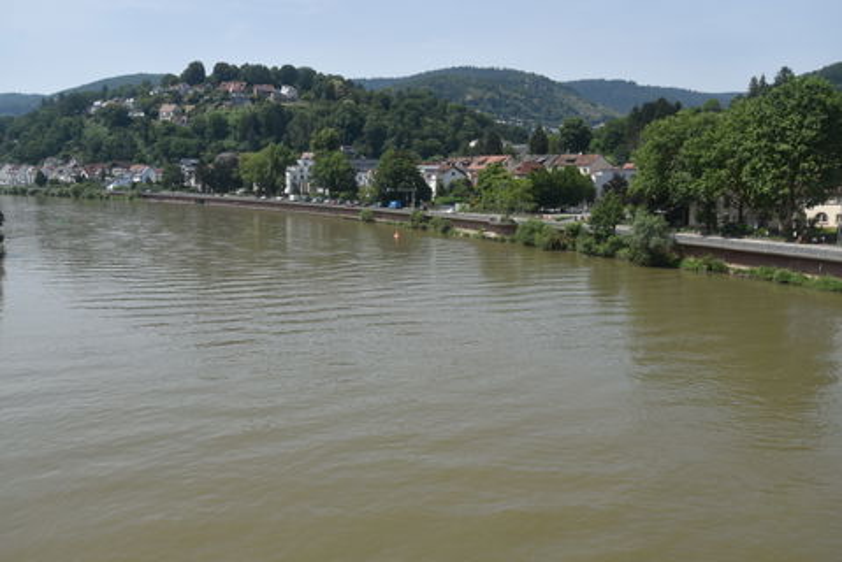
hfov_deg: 54.4
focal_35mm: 35
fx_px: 819
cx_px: 421
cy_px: 281
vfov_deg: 37.9
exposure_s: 1/250
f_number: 8
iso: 200
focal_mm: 35
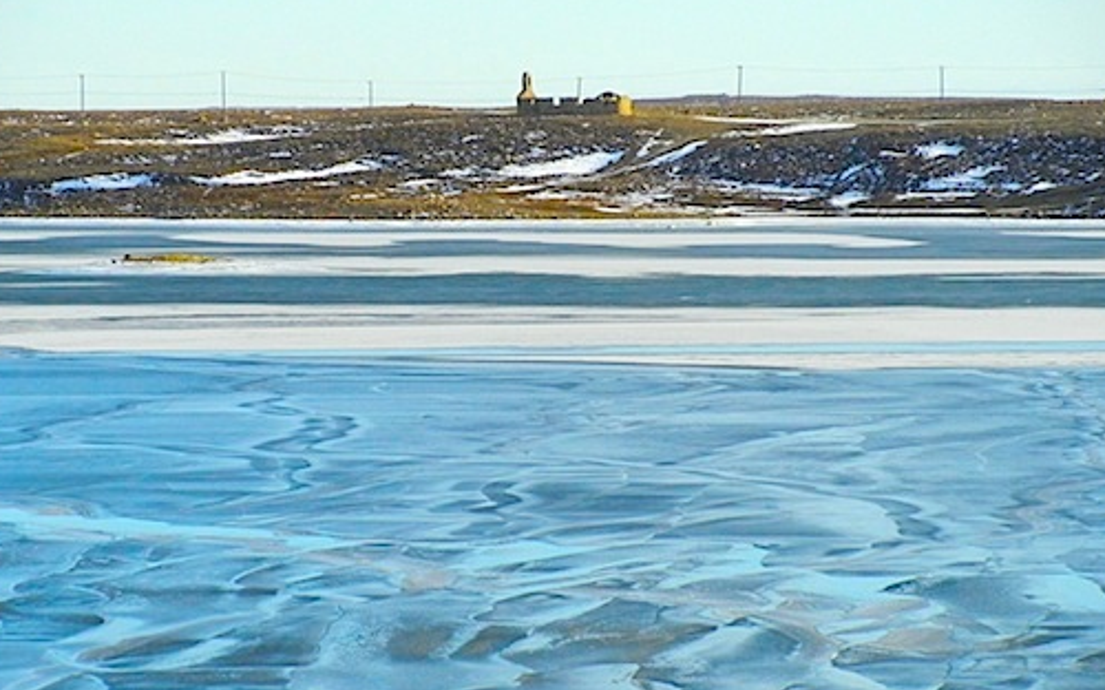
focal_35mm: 242
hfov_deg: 8.7
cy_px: 372
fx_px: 7285
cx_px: 526
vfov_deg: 5.4
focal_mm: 36
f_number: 9.4
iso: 400
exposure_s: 1/487
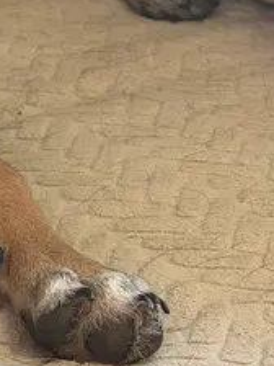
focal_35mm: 214
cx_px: -184
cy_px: -234
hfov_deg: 6.8
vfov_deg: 8.9
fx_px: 2259
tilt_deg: -16.8
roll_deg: -1.8
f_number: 1.78
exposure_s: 1/40
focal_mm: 6.76
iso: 400
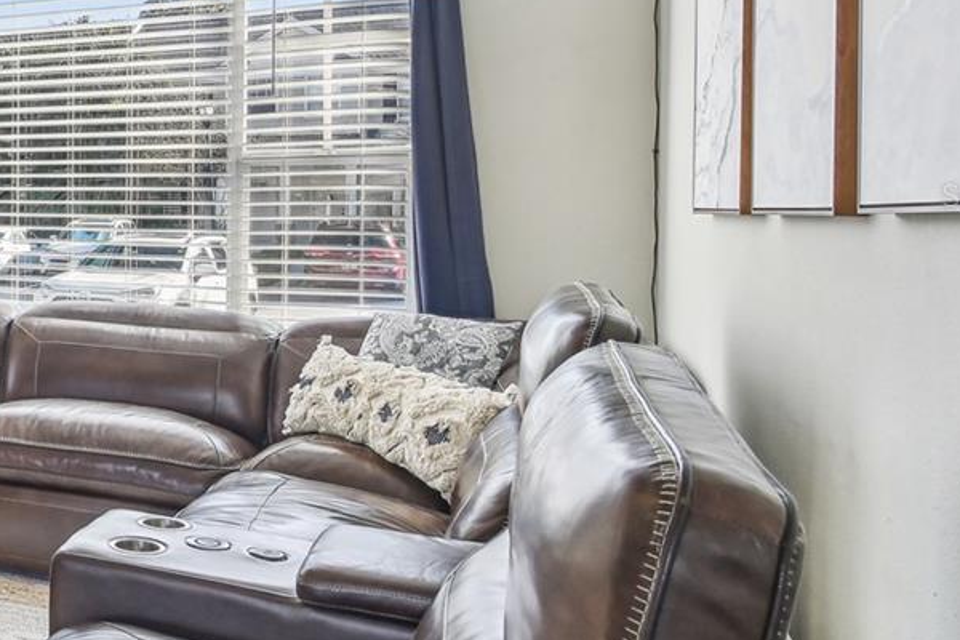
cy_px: 195
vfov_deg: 33.0
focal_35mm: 40
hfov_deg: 36.9
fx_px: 1067
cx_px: -195
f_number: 7.1
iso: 100
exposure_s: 1/40
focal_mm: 10
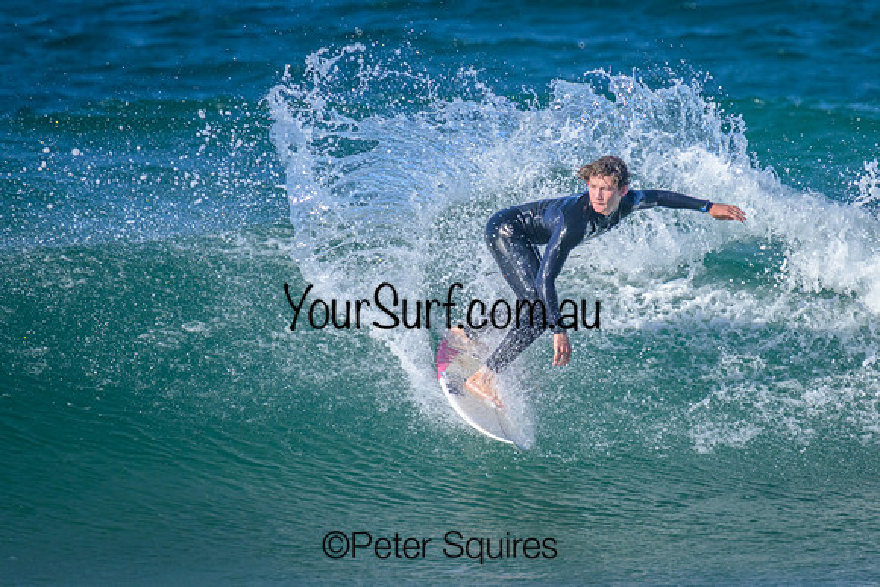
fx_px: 26896
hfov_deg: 1.9
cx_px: 513
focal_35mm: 1100
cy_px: 277
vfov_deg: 1.3
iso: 1400
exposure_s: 1/2000
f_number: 11
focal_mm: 800
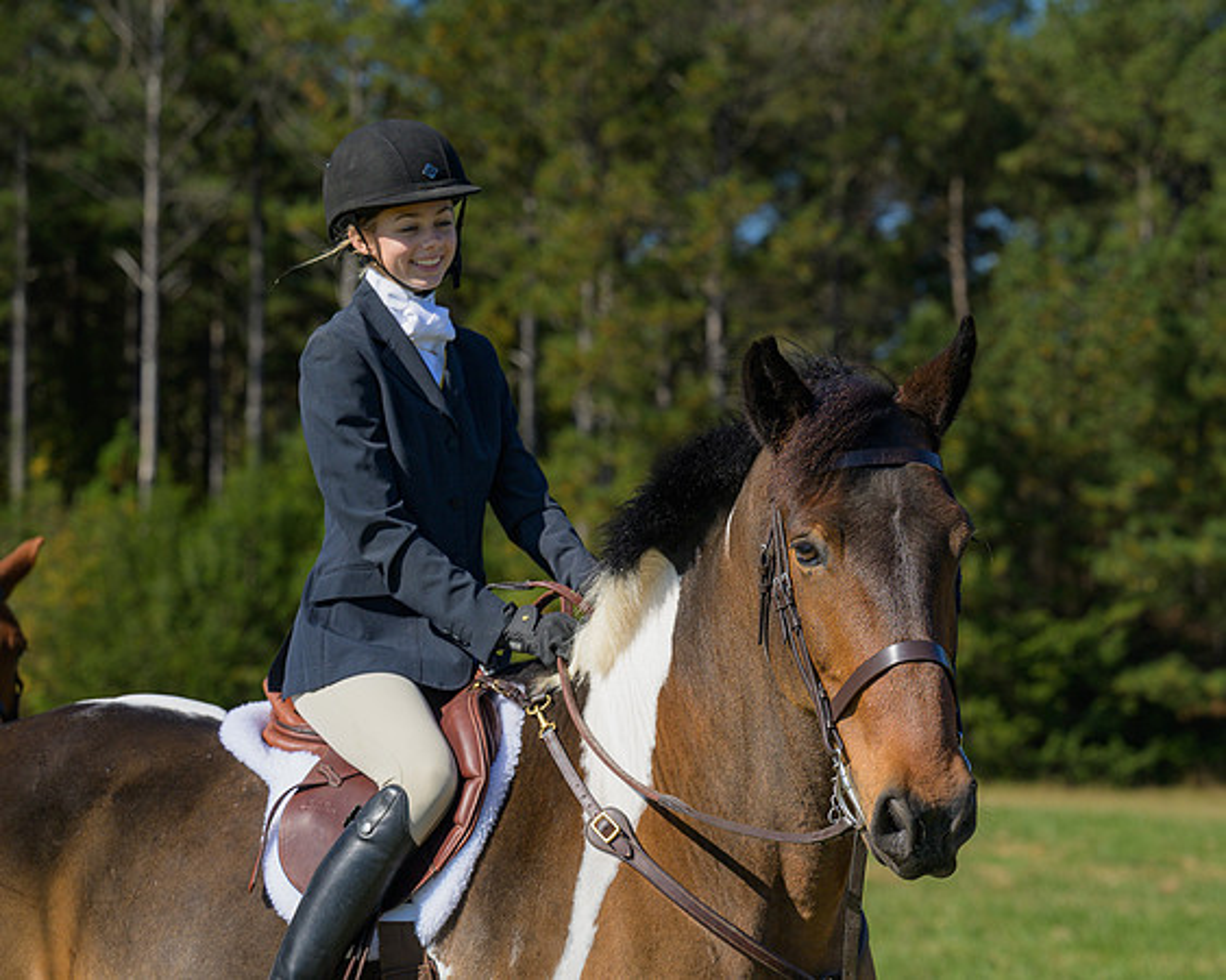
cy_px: 490
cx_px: 736
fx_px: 3145
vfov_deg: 17.7
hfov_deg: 22.0
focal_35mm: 87
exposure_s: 1/1000
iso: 200
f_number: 4
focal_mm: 77
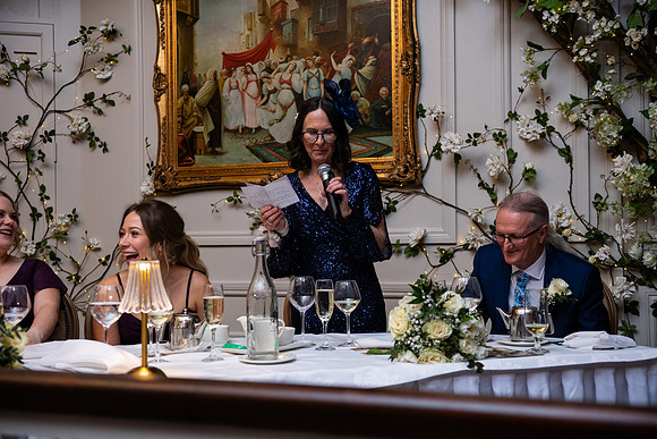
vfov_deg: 29.9
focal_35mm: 45
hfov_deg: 43.6
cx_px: 328
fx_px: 821
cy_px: 220
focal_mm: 45
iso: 1000
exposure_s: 1/160
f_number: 3.5
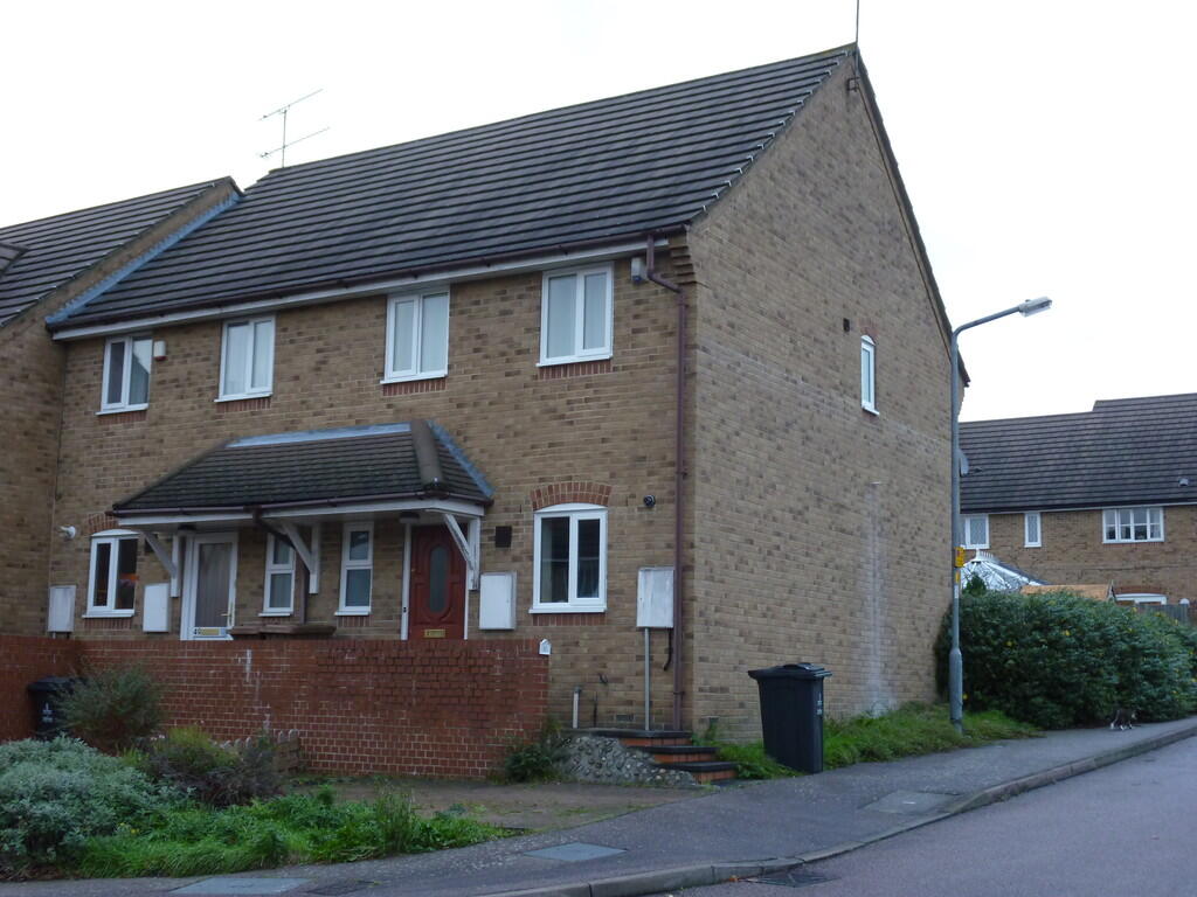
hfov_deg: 44.8
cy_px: 448
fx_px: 1452
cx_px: 598
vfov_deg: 34.3
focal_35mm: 42
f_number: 4.1
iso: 160
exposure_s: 1/30
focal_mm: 7.6
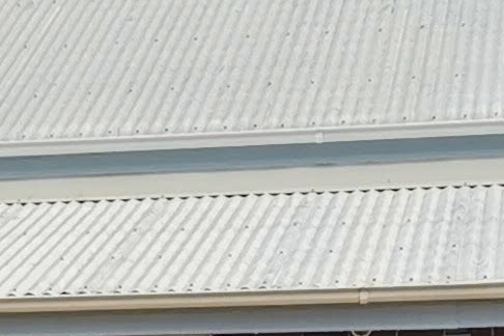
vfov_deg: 6.4
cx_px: -41
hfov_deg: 9.7
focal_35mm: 211
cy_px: 621
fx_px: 2954
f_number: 1.8
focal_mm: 5.58
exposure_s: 1/584
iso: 50
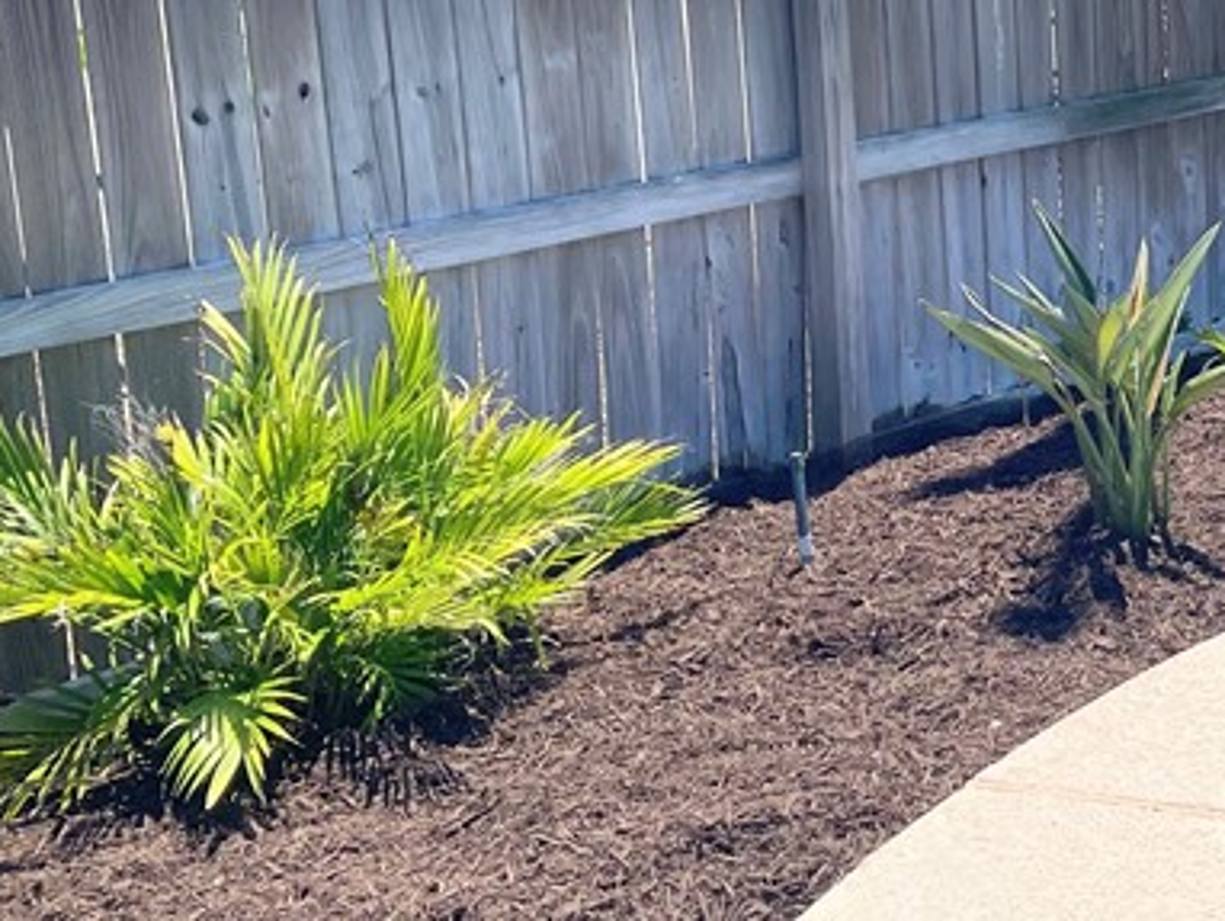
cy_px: 205
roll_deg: +0.3
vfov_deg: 21.7
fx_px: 2373
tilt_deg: -12.8
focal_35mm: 67
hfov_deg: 26.5
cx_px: 1376
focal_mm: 5.1
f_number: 1.6
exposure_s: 1/5618
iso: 32
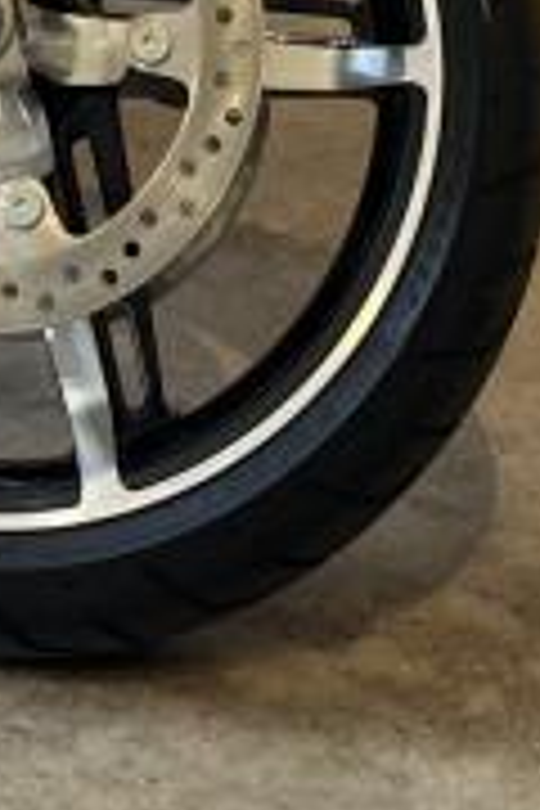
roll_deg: +0.6
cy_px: -464
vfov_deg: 19.3
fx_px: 2025
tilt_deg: -3.6
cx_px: -140
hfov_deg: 14.6
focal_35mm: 90
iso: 160
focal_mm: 5.1
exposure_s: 1/60
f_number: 1.6
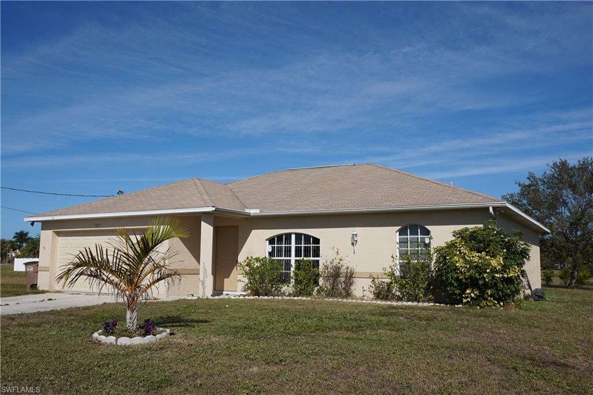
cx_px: 296
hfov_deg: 59.5
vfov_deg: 41.6
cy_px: 198
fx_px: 518
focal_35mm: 32
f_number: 11
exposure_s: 1/400
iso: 125
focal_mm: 21
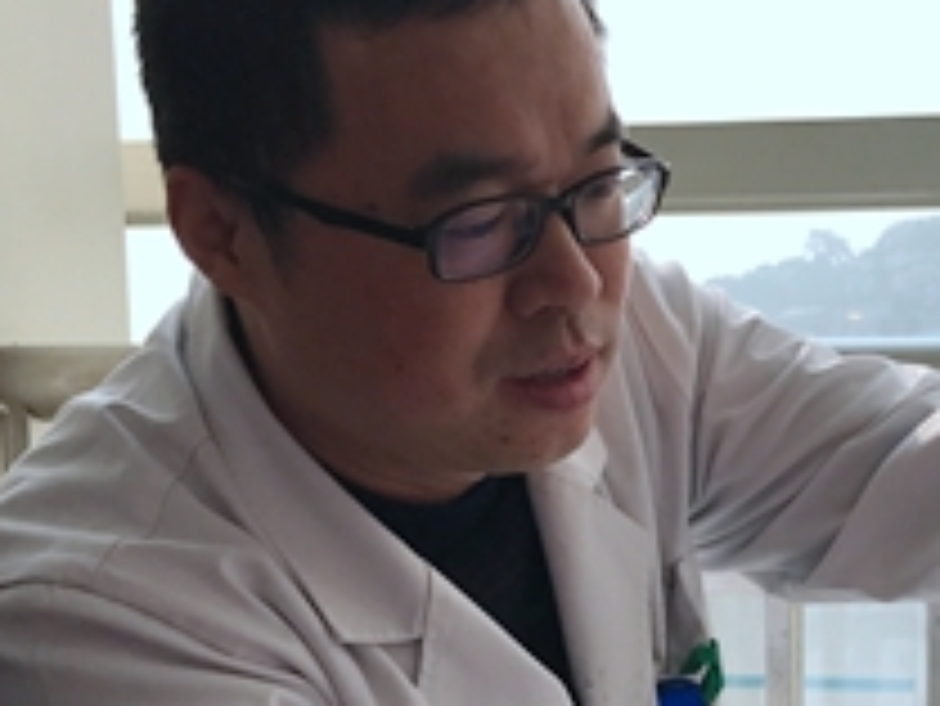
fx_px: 1820
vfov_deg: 21.5
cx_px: 944
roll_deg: +0.6
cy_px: 636
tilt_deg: -4.3
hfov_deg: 27.3
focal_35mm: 67
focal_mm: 3.99
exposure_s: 1/1244
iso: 20
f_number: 1.8
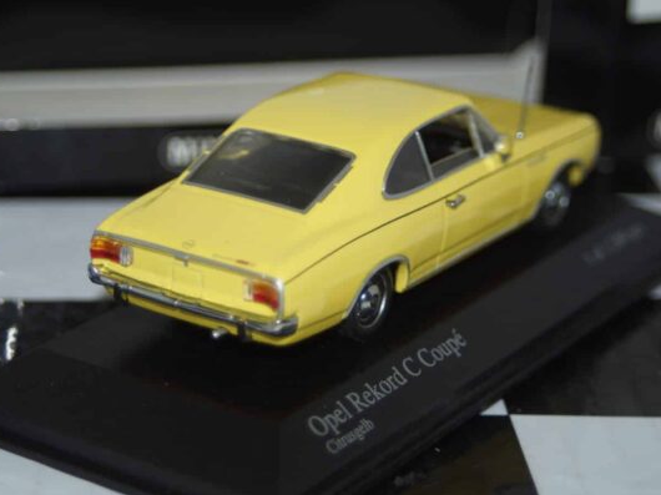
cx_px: 297
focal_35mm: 98
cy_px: 248
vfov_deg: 15.1
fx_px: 1870
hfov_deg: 20.0
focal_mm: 60
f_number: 5.6
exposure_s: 1/60
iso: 200
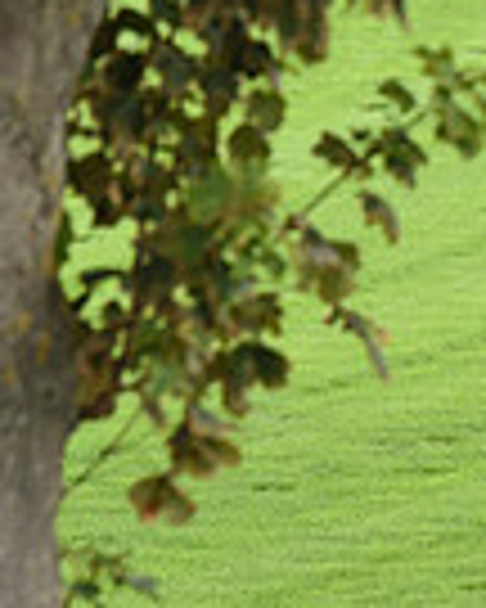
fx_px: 14456
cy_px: 128
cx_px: 1184
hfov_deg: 1.9
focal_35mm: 804
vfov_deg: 2.4
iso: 640
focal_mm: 200
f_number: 4.5
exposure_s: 1/1000
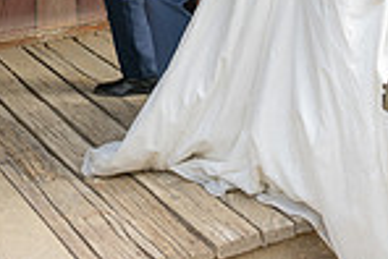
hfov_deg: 21.7
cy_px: -200
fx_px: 1014
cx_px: 204
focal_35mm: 94
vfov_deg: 13.2
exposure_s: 1/160
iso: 320
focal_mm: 24
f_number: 3.5
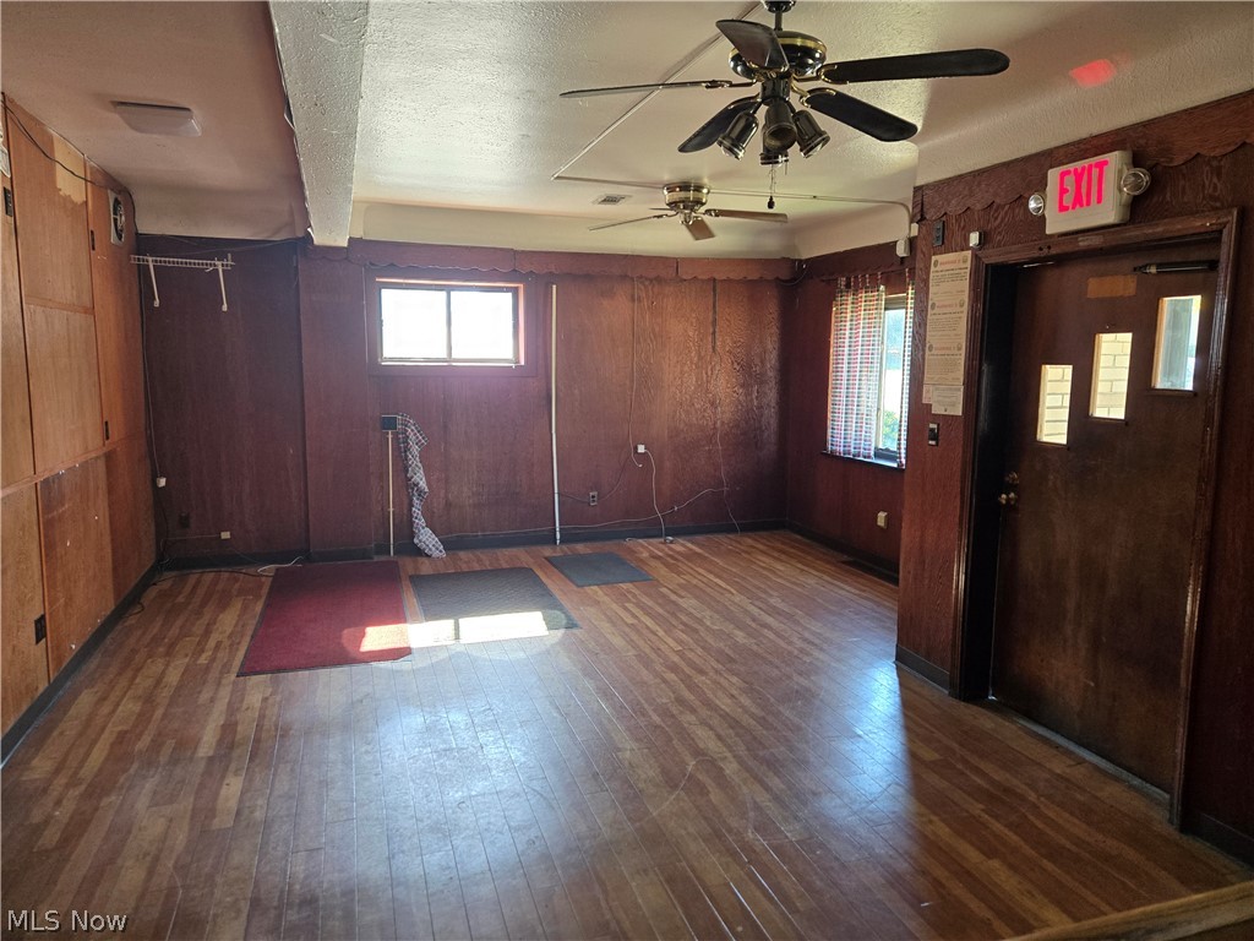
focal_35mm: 23
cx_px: 627
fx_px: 833
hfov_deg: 73.9
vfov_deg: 58.9
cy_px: 470
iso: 250
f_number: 1.8
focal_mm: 5.4
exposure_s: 1/120
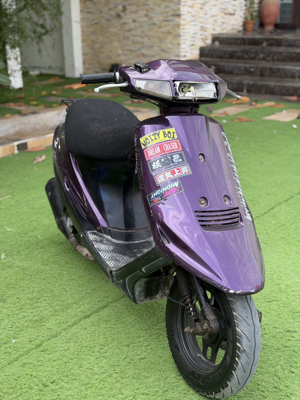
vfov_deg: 39.7
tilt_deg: -19.4
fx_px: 555
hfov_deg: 30.3
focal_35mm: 48
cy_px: 200
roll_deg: +0.7
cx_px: 150
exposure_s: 1/906
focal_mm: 6.76
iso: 64
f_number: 1.78
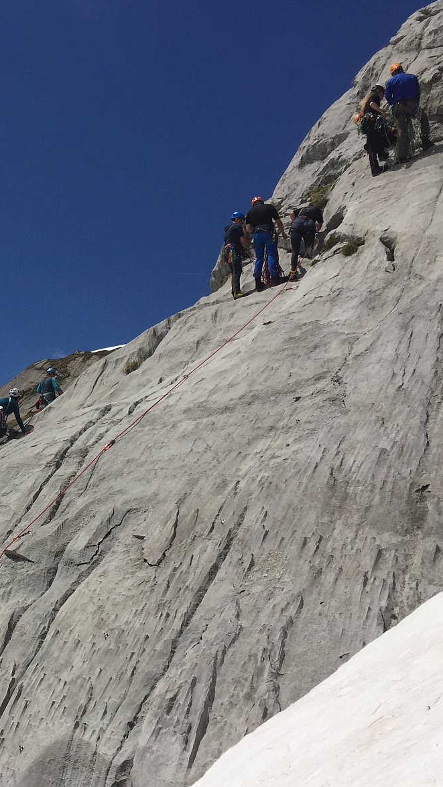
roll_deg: -7.3
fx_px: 898
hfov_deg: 26.1
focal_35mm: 43
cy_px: 389
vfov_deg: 47.4
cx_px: -8
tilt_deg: +13.4
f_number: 2.2
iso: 32
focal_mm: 4.15
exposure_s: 1/7937
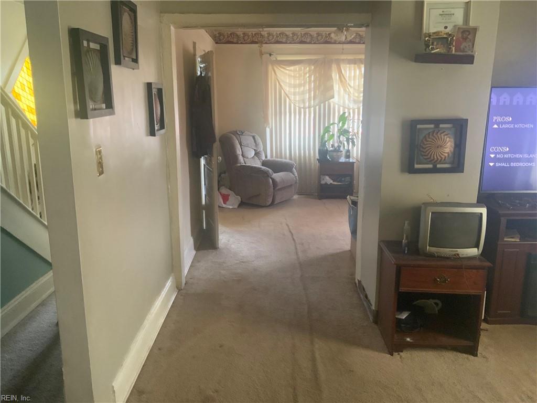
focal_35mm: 29
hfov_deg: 61.7
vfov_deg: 48.2
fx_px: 450
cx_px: 268
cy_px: 202
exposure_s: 1/60
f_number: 1.8
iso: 200
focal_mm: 3
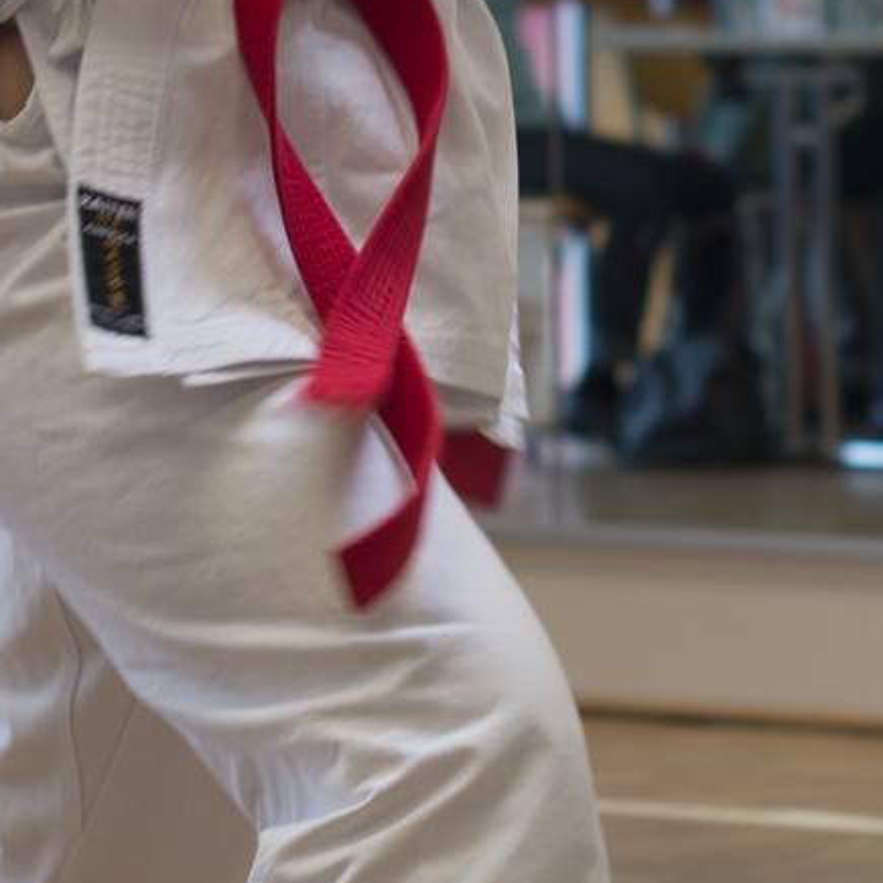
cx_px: 428
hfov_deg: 6.0
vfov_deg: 6.0
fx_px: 8456
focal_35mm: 293
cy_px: 199
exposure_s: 1/50
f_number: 3.2
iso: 100
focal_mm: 50
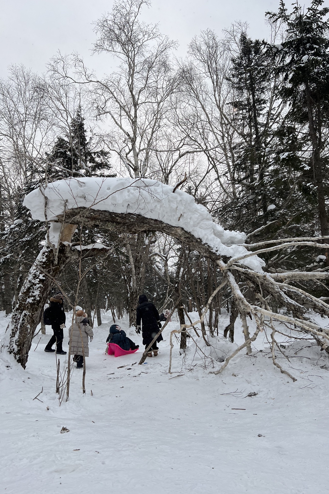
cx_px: 151
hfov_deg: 46.4
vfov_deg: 65.5
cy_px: 244
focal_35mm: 28
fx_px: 384
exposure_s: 1/3257
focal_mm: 5.7
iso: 50
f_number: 1.5
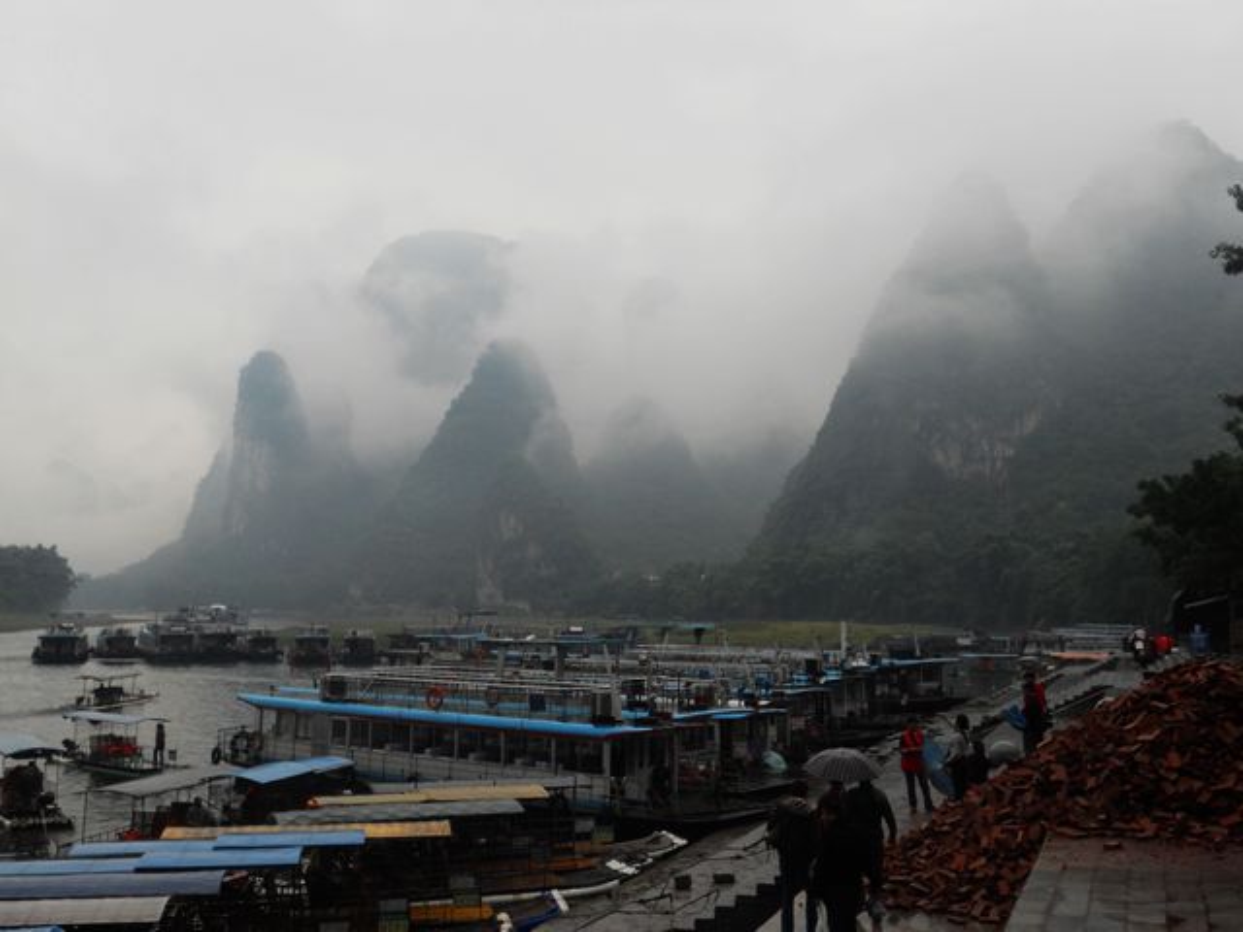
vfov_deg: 37.7
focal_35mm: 38
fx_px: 1365
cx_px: 622
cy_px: 466
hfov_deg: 49.0
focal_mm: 6.9
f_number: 3.9
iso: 80
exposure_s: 1/160
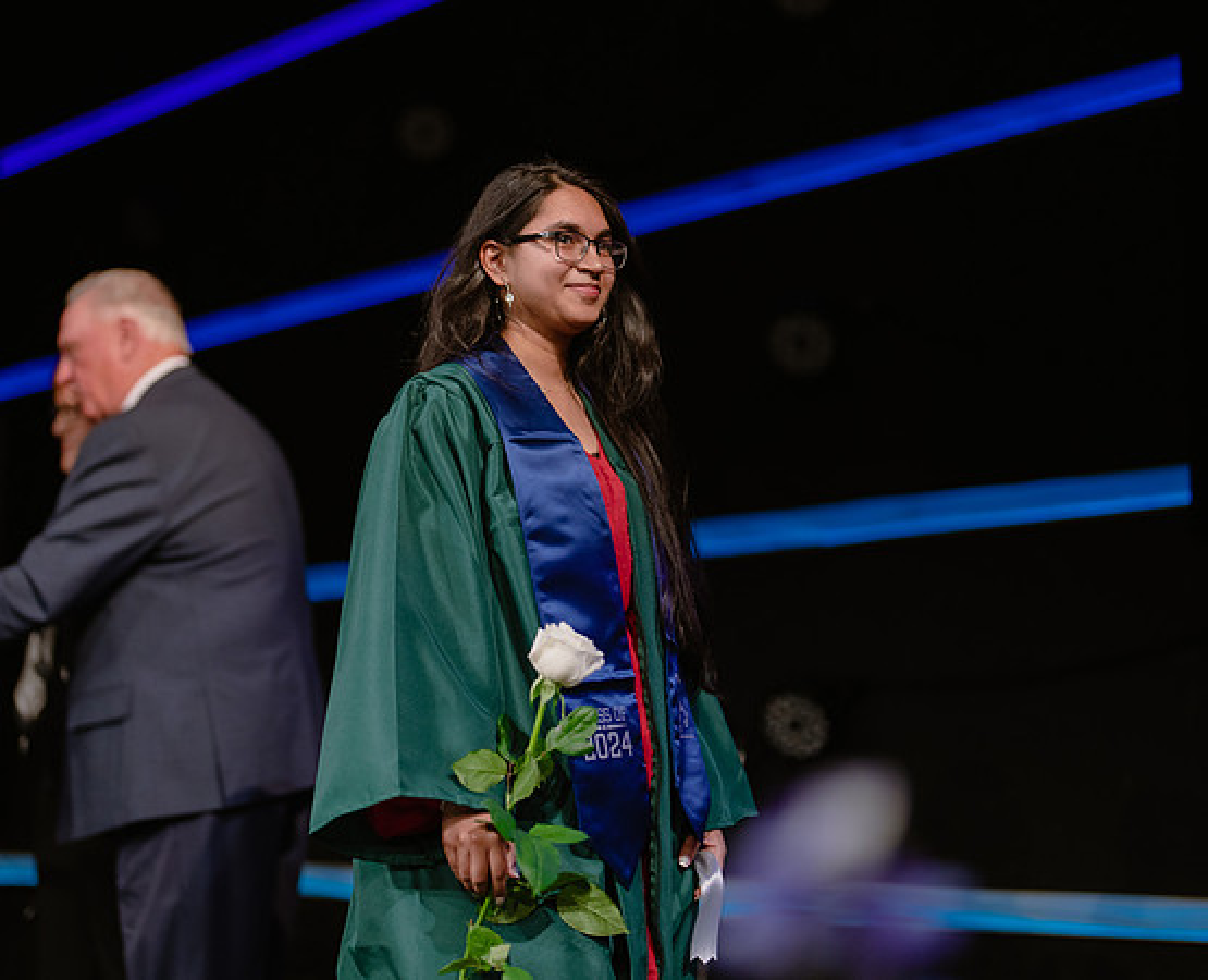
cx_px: 508
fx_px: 2358
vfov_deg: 23.4
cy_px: 417
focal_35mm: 66
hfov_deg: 28.7
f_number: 1.2
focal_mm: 50
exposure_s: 1/320
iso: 640
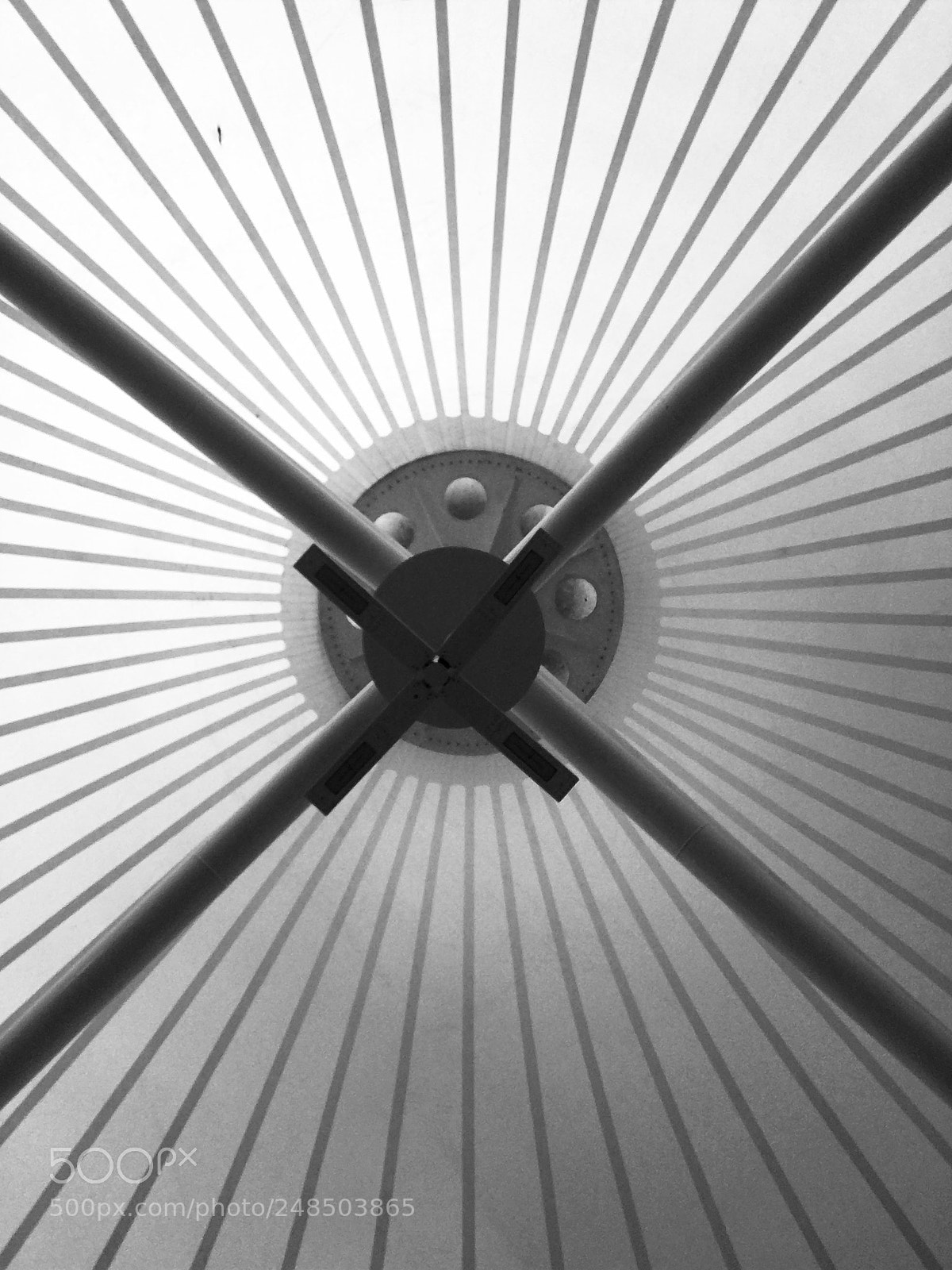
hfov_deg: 45.4
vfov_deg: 58.4
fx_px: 1137
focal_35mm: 31
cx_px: 476
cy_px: 635
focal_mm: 2.65
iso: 32
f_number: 2.2
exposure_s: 1/840
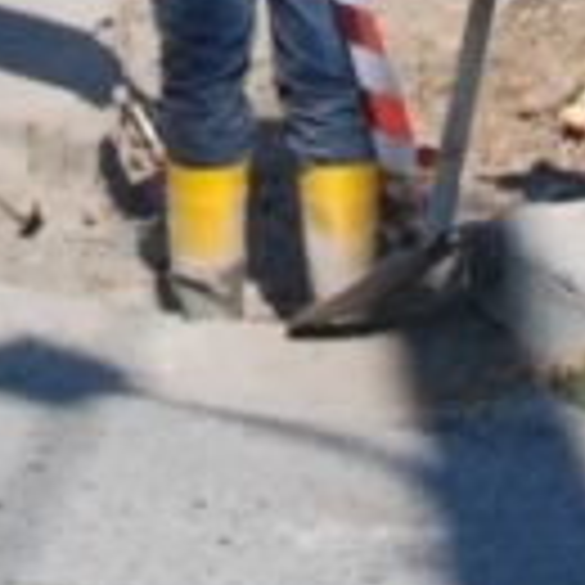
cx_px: 166
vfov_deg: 8.5
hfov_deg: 9.0
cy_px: -664
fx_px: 3709
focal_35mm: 194
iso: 1250
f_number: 16
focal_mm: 20
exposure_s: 1/800
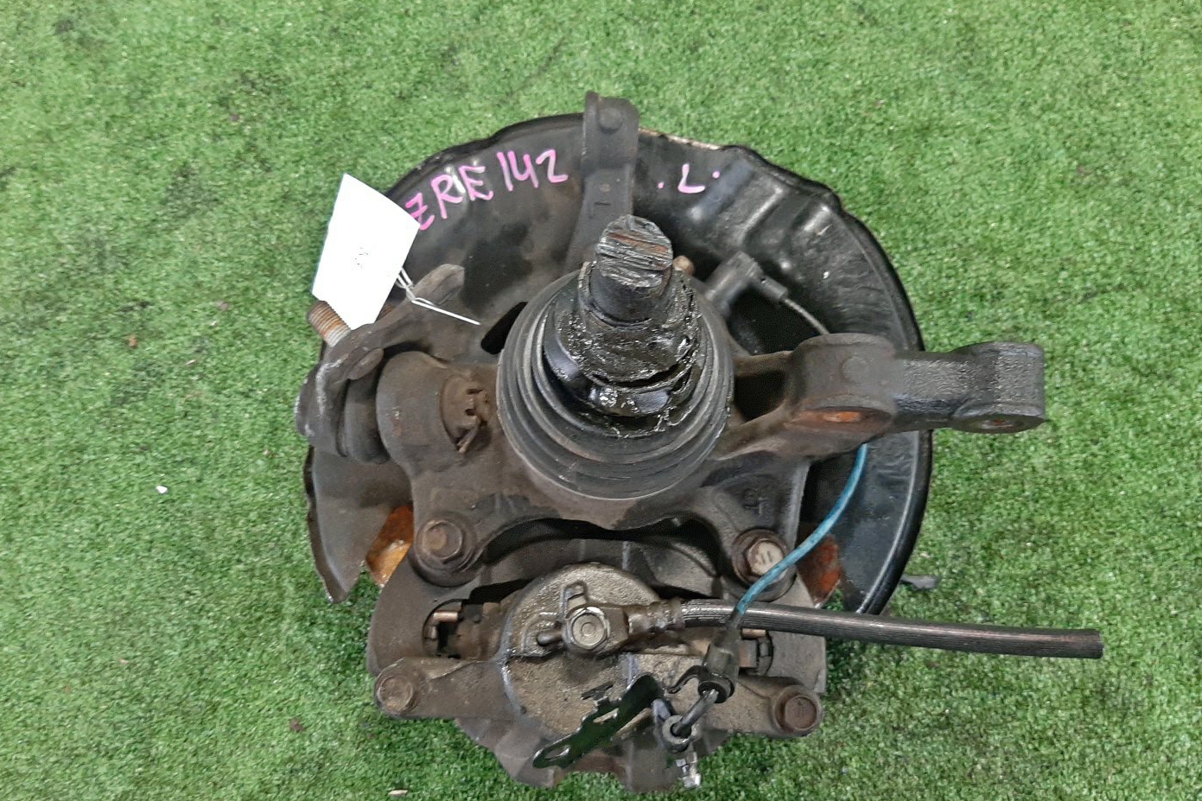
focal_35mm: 28
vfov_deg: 46.2
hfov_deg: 65.5
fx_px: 935
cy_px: 461
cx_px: 586
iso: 280
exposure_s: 1/25
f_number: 1.7
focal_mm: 3.93
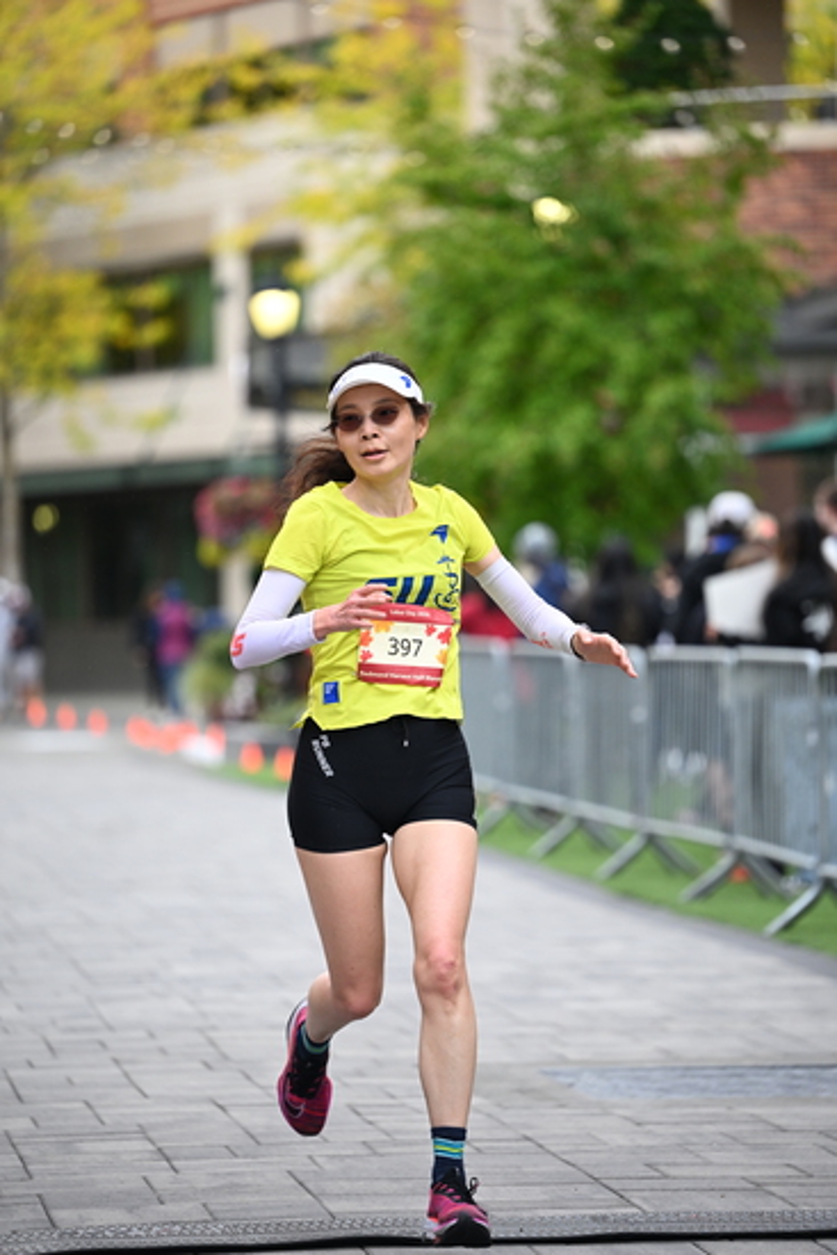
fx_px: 5228
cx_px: 418
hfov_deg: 9.2
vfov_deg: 13.7
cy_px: 628
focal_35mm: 150
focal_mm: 150
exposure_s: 1/1600
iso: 1000
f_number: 2.8
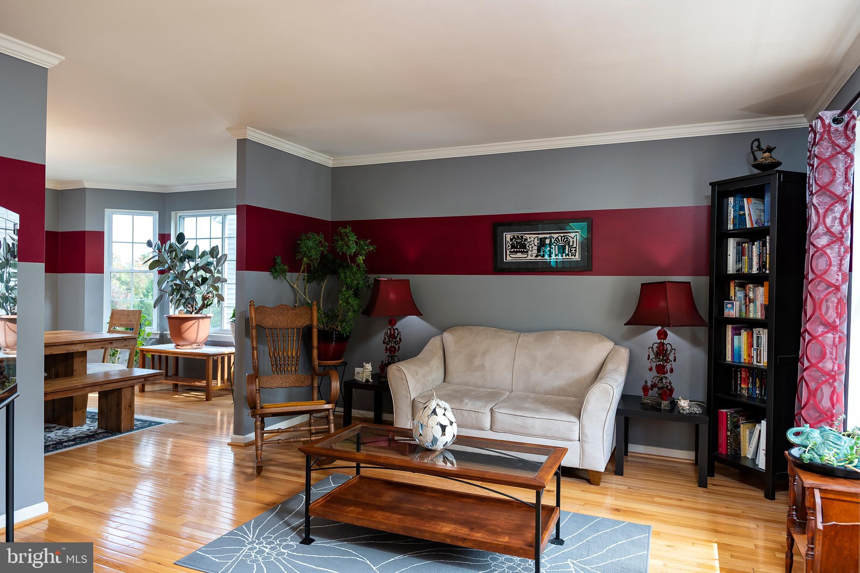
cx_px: 430
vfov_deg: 53.1
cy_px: 286
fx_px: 573
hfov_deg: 73.8
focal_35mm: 24
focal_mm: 24
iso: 320
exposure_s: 1/125
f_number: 9
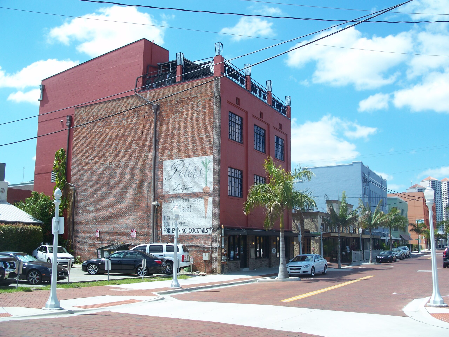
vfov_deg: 38.7
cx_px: 224
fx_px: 480
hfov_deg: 50.1
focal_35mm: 37
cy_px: 168
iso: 64
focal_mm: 7.8
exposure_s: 1/400
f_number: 4
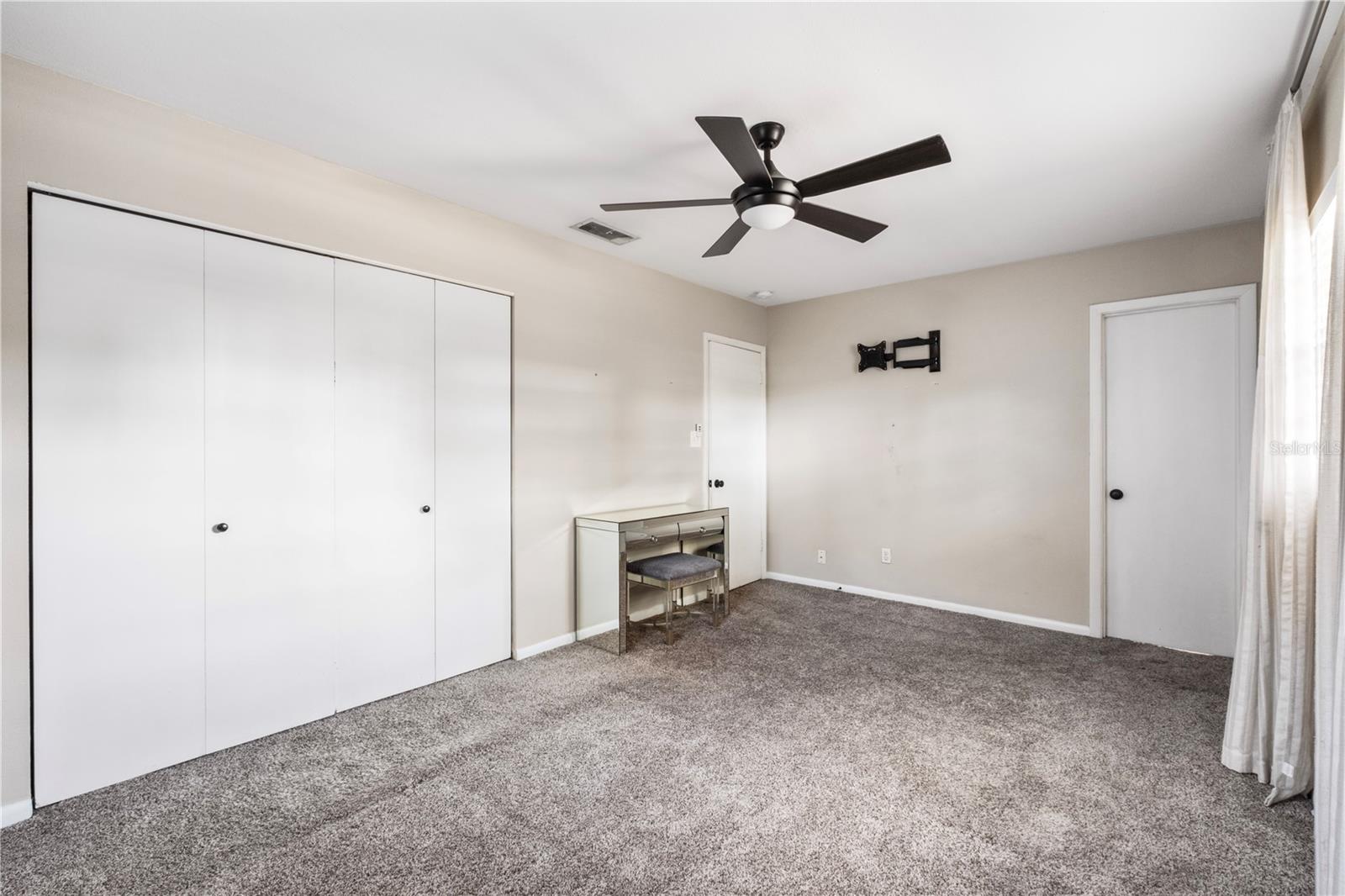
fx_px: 560
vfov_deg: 77.3
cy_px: 448
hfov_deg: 100.4
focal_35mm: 15
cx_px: 672
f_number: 13
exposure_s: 1.3
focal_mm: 10
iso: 320
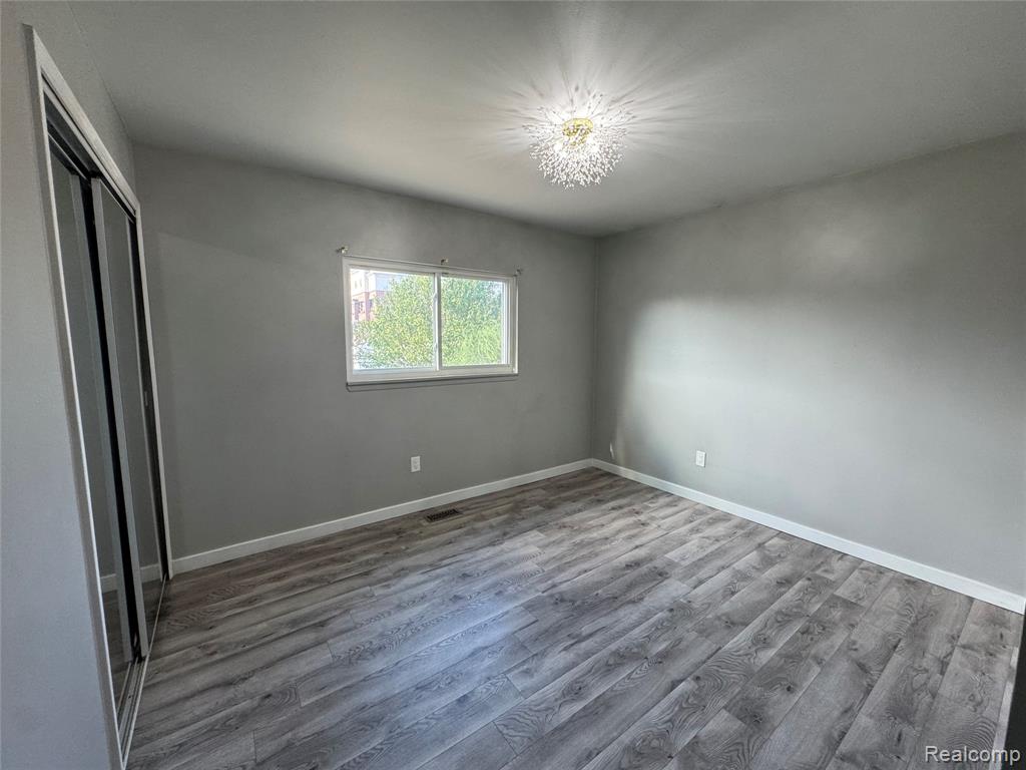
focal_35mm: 14
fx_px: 415
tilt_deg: -7.6
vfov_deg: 85.7
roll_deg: -0.1
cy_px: 385
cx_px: 513
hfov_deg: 102.1
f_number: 2.2
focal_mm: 2.22
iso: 200
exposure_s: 1/99
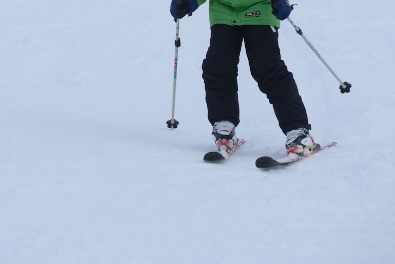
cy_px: 52
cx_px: 157
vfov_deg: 4.2
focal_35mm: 327
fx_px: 3588
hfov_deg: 6.3
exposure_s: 1/400
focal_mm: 200
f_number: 7.1
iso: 100
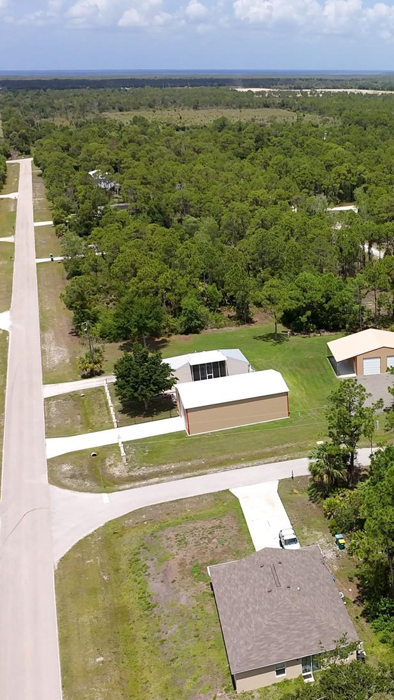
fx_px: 706
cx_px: 403
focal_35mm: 38
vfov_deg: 52.8
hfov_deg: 29.0
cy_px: 367
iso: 120
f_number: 2.8
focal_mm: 4.55
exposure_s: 1/1000
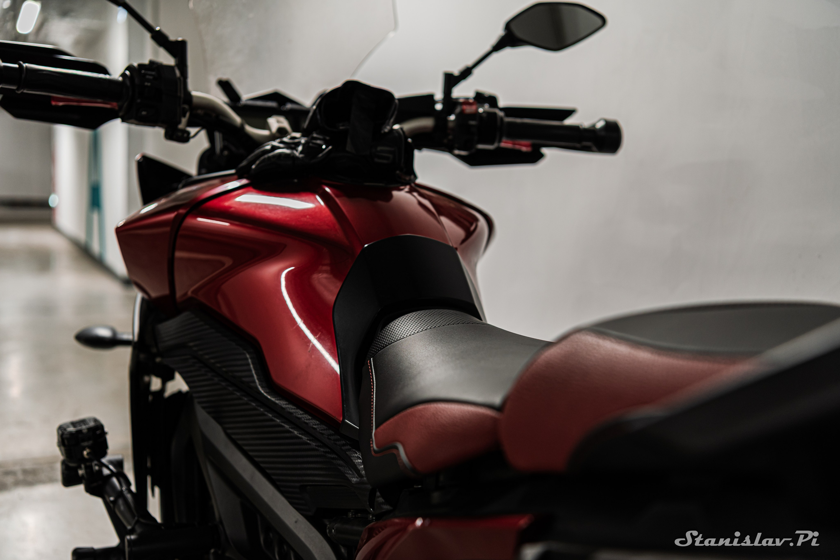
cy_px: 280
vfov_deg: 35.1
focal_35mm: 38
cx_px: 420
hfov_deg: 50.7
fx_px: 887
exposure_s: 1/50
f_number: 3.2
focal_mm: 38
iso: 500
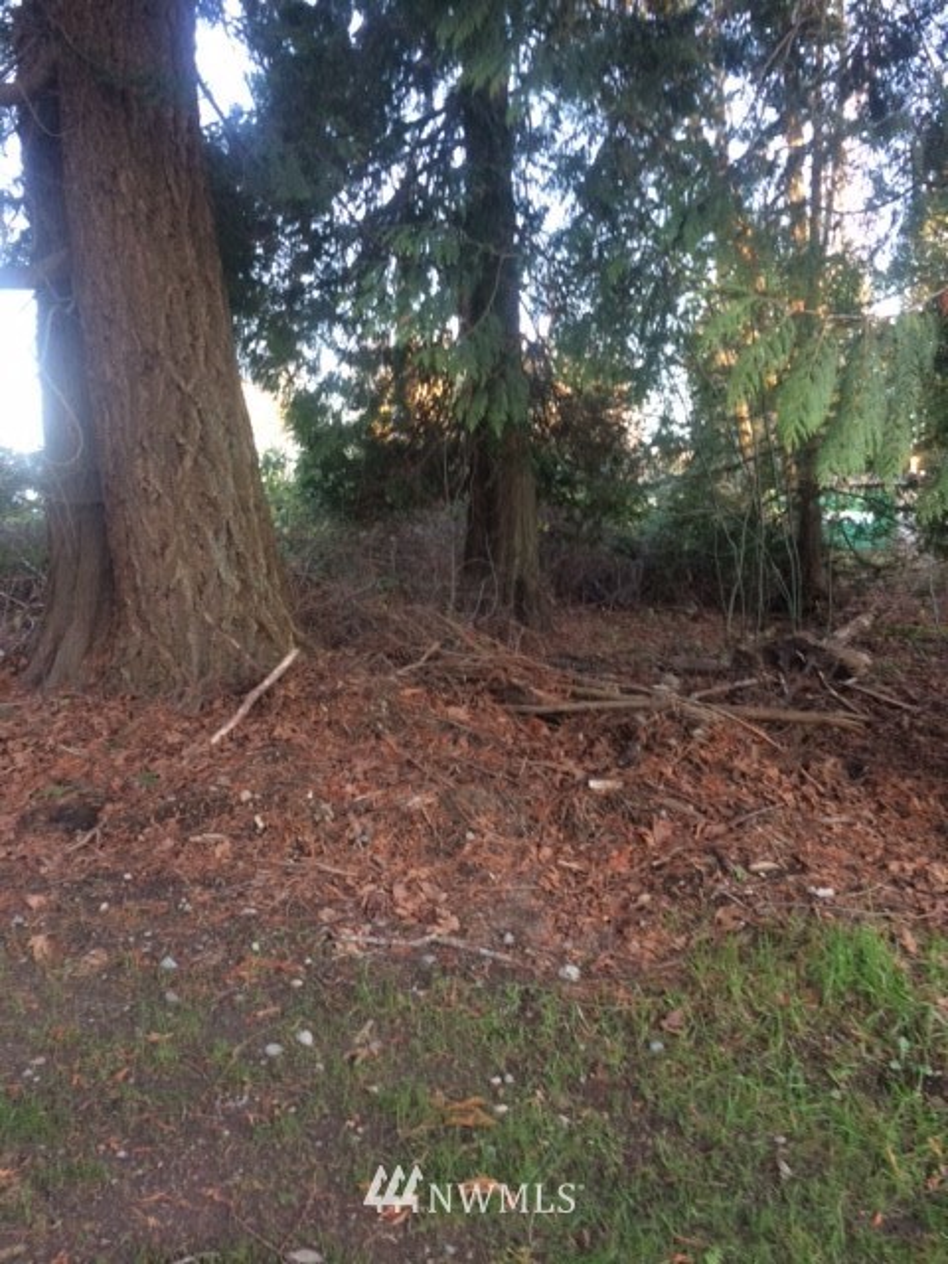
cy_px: 632
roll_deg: -0.5
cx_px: 474
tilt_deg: -5.0
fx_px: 1059
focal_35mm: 29
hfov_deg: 48.2
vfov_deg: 61.7
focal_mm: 4.15
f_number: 2.2
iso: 100
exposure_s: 1/30
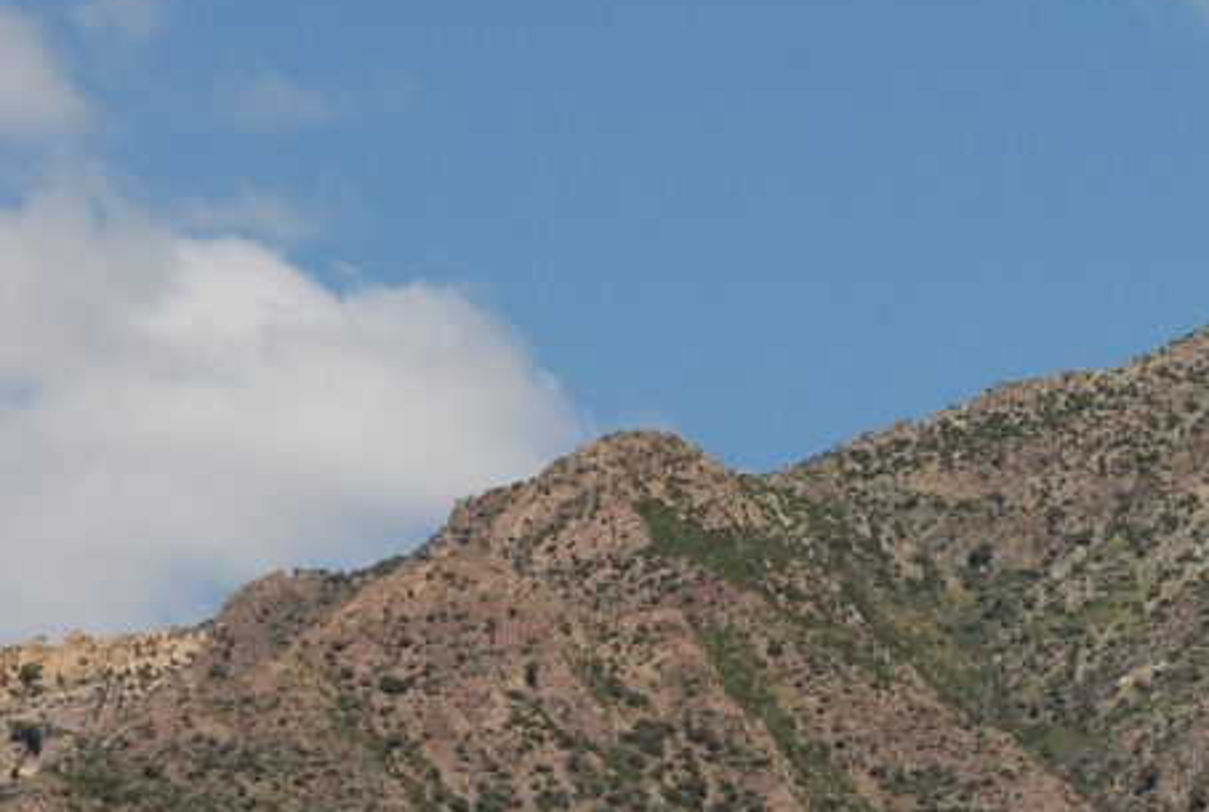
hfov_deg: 6.4
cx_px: 1236
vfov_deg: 4.3
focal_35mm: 321
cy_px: 686
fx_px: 10809
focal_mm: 95
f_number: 13
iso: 500
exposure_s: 1/640
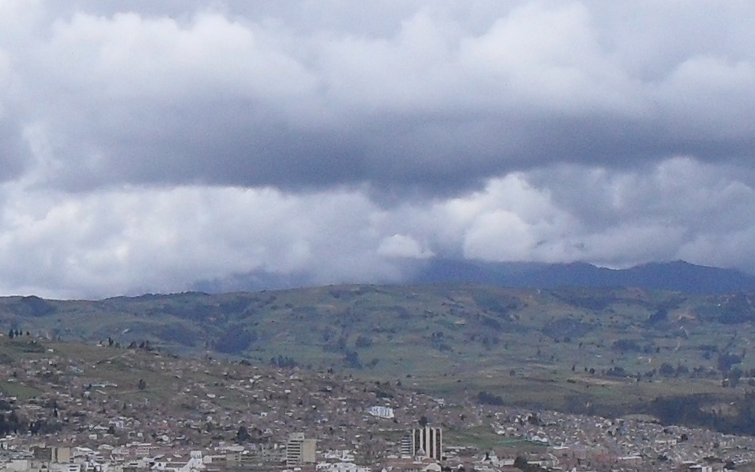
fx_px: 1090
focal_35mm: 53
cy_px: 347
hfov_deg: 38.1
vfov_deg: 24.2
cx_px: 310
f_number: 8.4
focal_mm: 6.3
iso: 100
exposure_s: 1/350
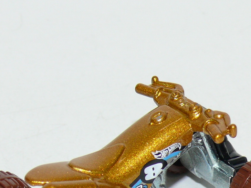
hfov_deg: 9.3
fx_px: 1537
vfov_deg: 7.0
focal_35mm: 212
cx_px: 121
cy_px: 178
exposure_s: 1/30
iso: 100
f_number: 4
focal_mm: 13.4
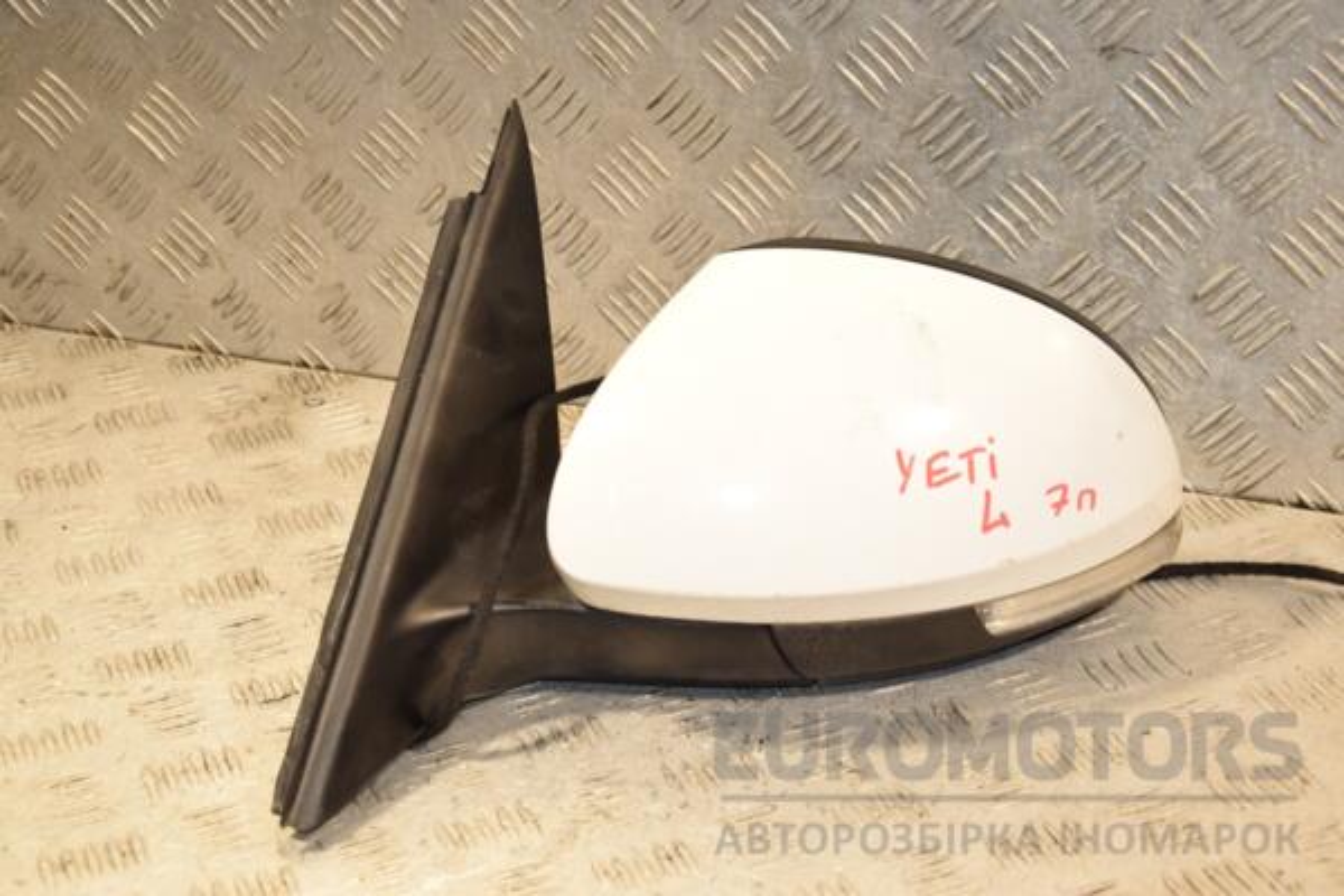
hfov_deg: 27.0
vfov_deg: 18.2
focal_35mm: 75
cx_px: 672
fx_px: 2800
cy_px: 448
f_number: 6.3
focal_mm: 50
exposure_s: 1/200
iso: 800
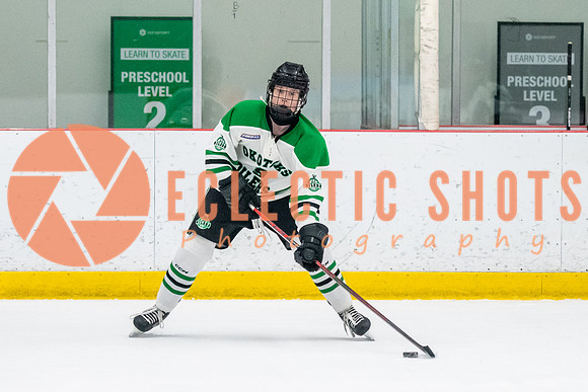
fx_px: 4428
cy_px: 239
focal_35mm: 271
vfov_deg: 5.1
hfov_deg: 7.6
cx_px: 282
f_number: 2.8
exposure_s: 1/800
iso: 4000
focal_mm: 100
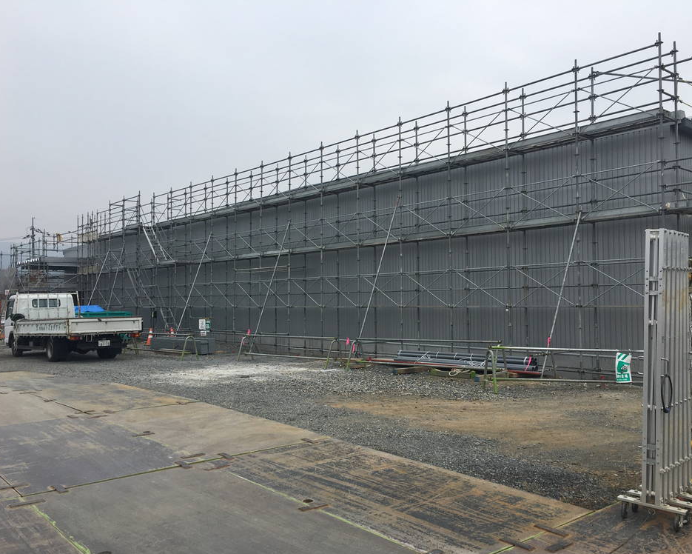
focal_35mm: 31
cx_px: 362
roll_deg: +0.3
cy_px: 284
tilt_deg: +0.8
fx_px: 635
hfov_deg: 57.2
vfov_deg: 47.1
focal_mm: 4.15
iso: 25
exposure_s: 1/712
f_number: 2.2
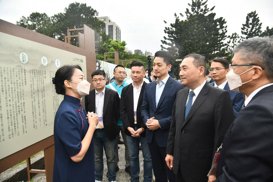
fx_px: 182
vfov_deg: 53.1
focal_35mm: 24
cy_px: 91
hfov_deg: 73.7
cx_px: 136
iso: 640
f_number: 5.6
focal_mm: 24
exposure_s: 1/125
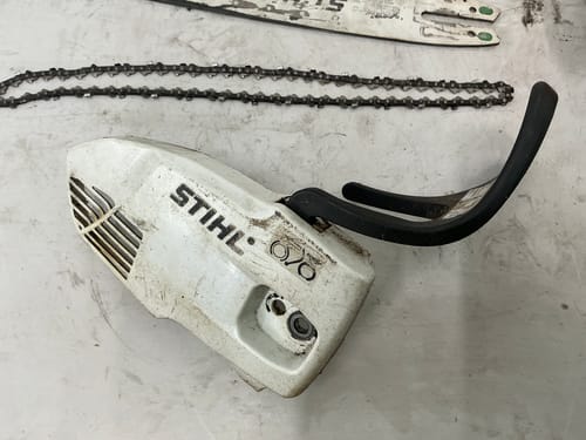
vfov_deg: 49.7
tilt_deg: -72.4
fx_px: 474
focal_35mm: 28
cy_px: 220
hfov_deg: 63.4
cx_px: 293
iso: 40
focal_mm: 3
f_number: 1.8
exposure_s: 1/50
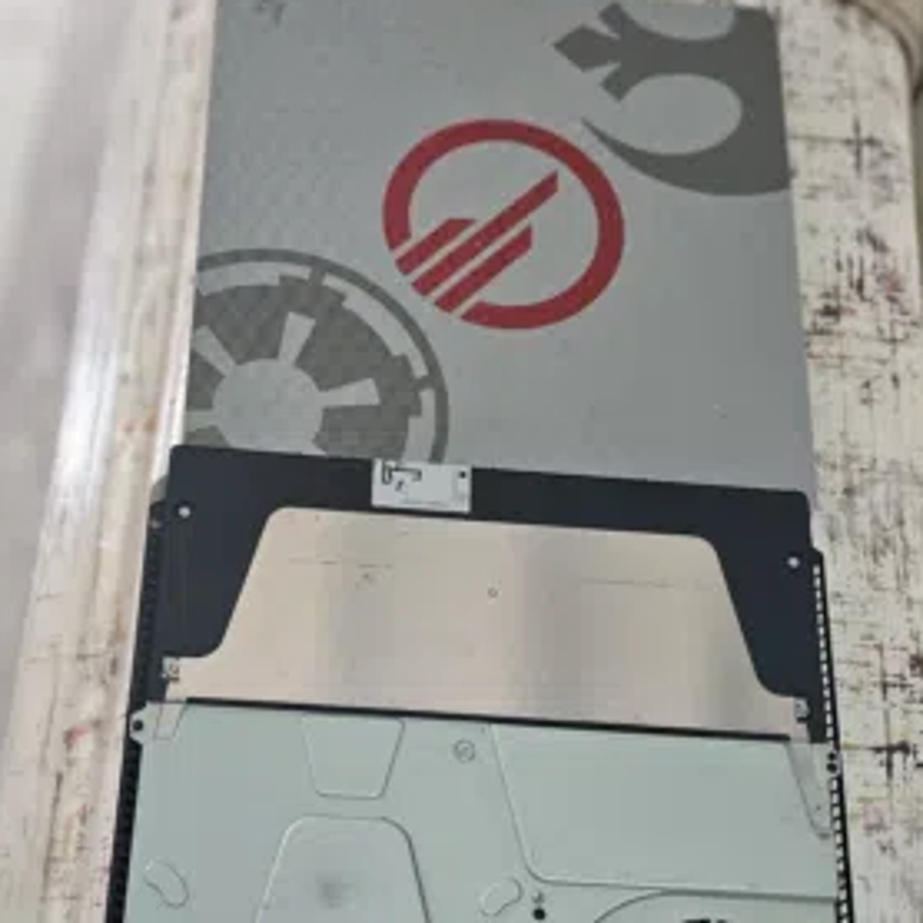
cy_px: 652
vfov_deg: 42.0
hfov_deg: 42.7
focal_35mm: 39
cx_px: 382
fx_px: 1177
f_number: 1.7
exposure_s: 1/120
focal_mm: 6.3
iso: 250
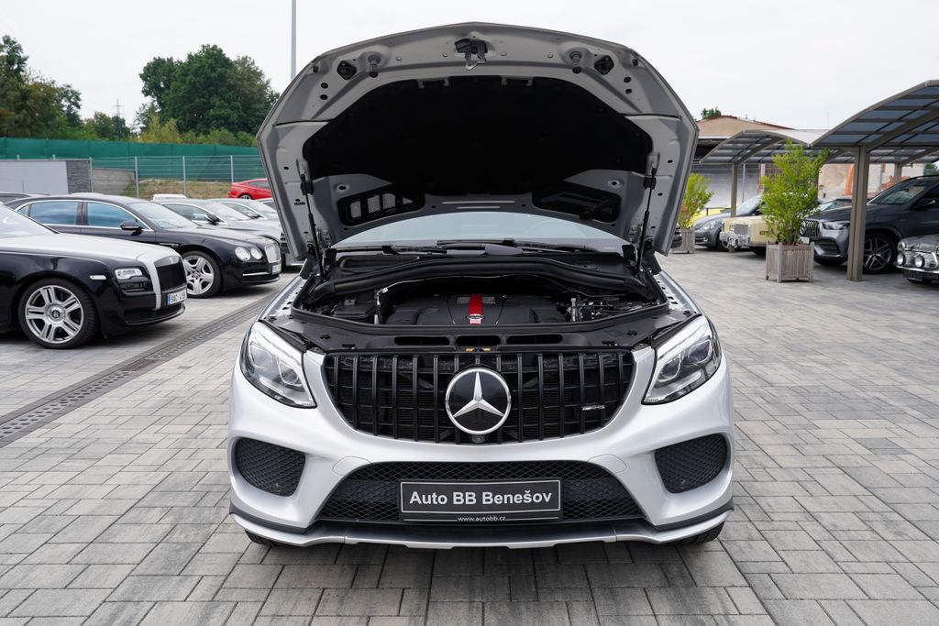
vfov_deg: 43.6
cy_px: 313
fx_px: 783
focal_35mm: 30
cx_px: 470
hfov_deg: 61.9
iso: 100
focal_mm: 30
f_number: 6.3
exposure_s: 1/125
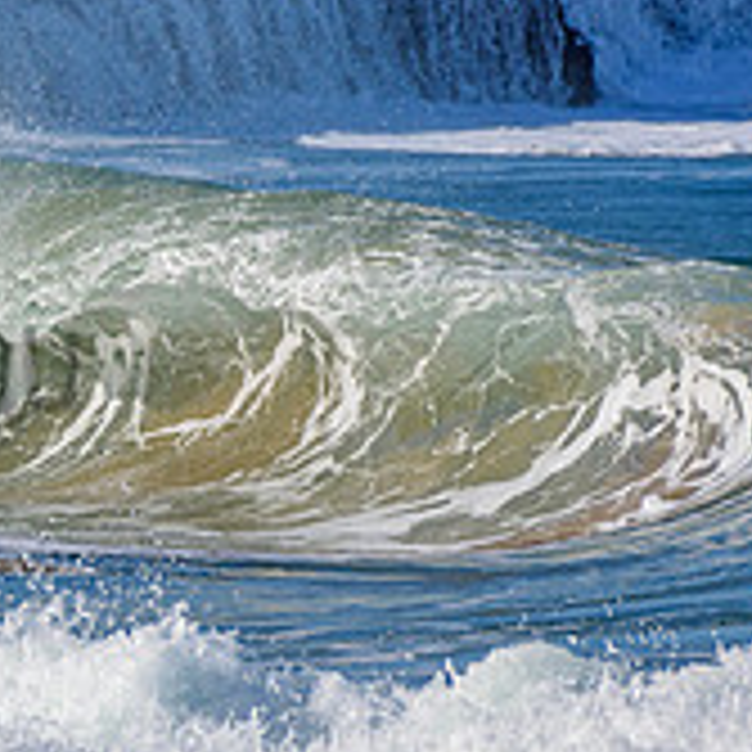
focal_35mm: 2208
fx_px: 54268
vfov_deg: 0.8
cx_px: -396
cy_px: 308
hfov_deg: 0.8
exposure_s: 1/2000
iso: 280
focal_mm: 500
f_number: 5.6
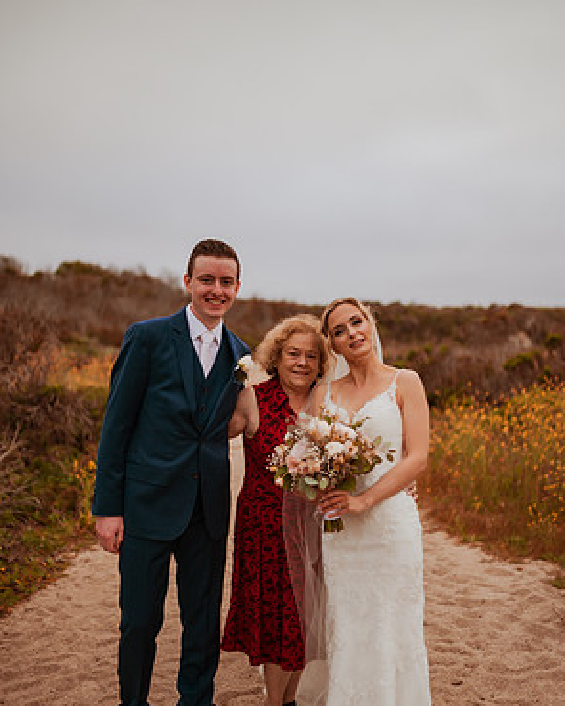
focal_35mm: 40
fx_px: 836
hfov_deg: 37.3
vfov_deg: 45.7
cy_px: 406
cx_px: 284
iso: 500
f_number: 1.4
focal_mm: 35
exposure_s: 1/4000
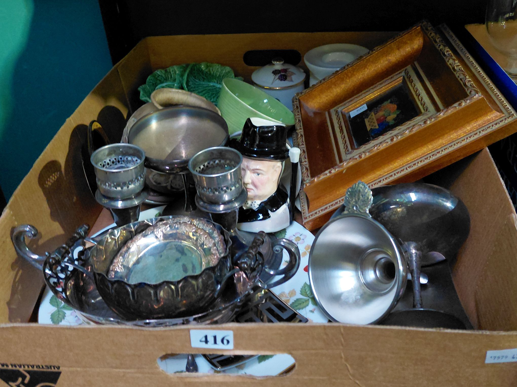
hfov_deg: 69.4
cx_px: 258
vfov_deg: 54.9
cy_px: 194
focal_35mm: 25
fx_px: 373
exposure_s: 1/24
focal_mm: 4.69
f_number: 1.8
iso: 400
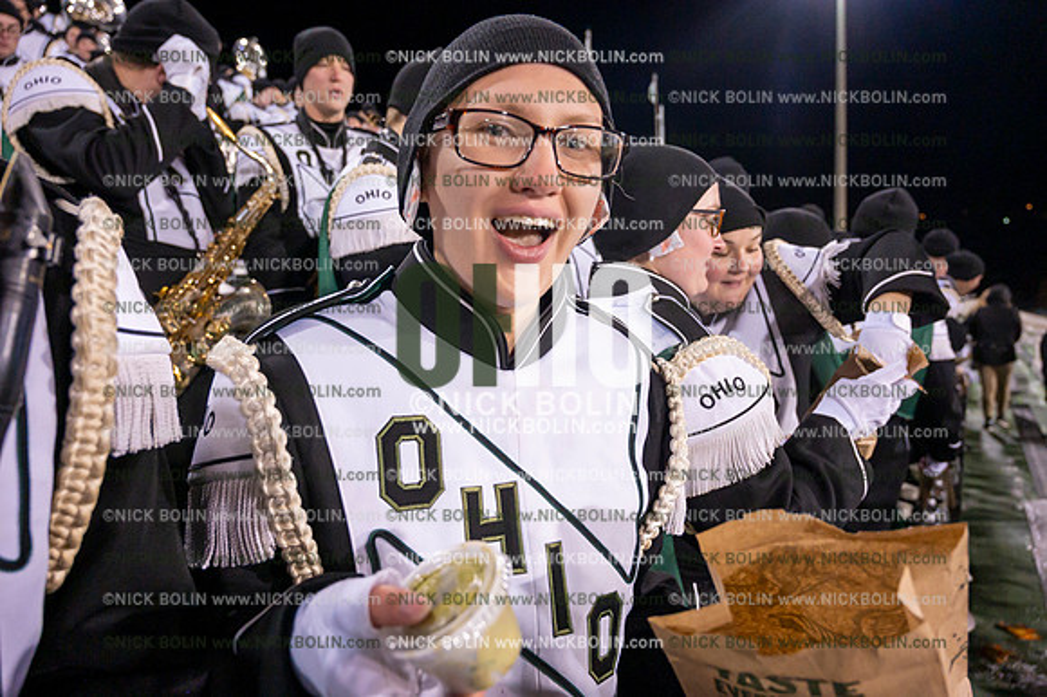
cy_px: 348
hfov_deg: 73.8
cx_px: 524
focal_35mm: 24
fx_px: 698
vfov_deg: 53.1
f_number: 4.5
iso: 5000
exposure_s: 1/640
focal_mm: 24
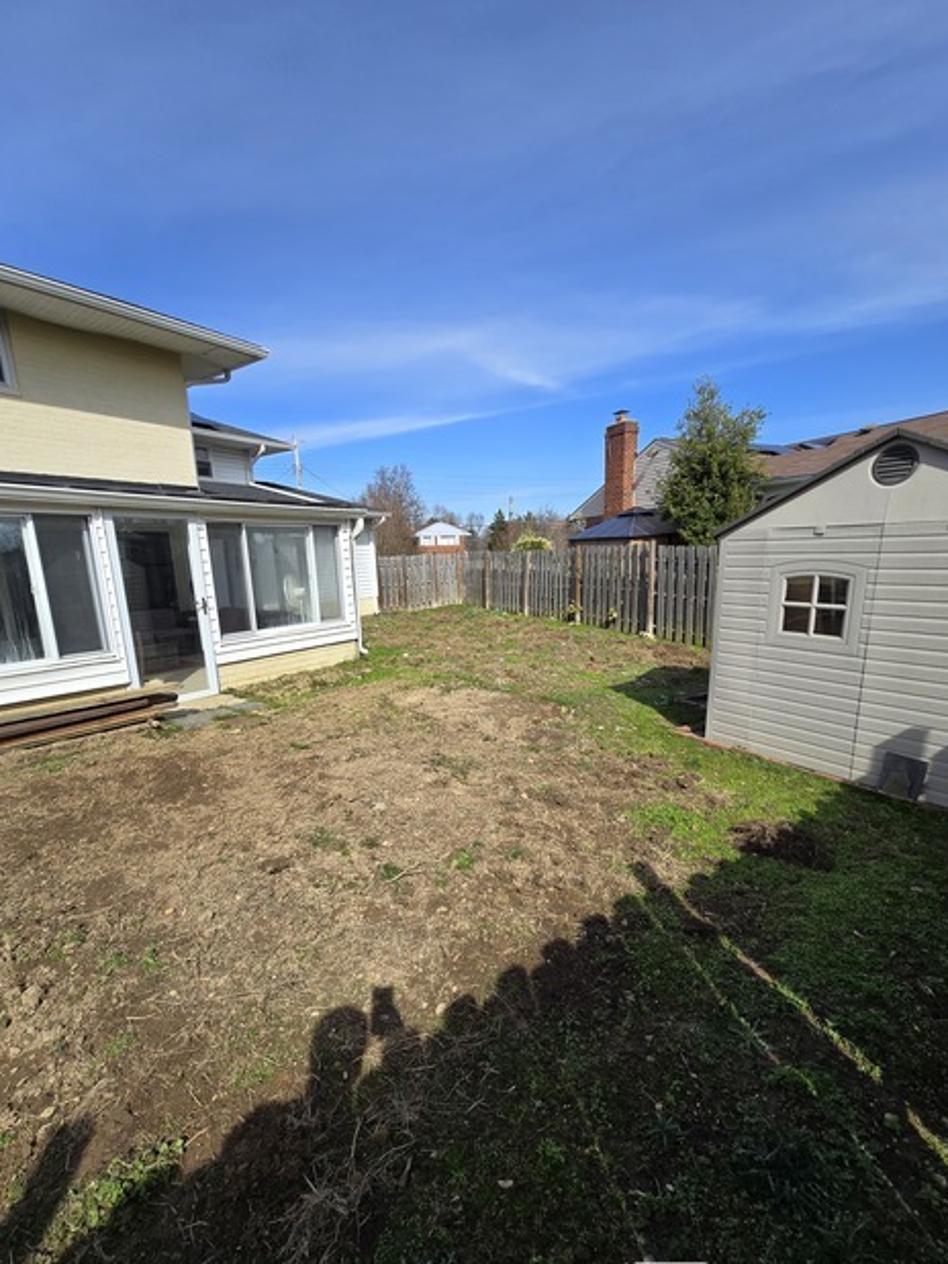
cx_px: 449
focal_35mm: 14
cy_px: 663
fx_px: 511
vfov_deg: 102.0
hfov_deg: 85.6
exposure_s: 1/2054
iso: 50
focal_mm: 2.2
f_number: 2.2
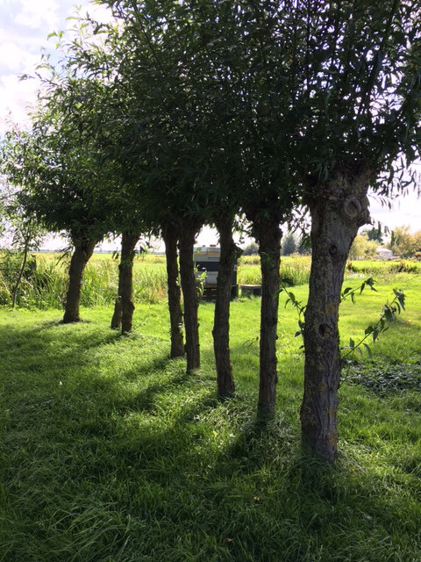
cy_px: 281
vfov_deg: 61.7
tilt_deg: -2.8
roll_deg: -0.4
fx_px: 470
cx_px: 210
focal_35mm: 29
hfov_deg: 48.2
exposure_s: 1/306
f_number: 2.2
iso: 25
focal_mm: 4.15
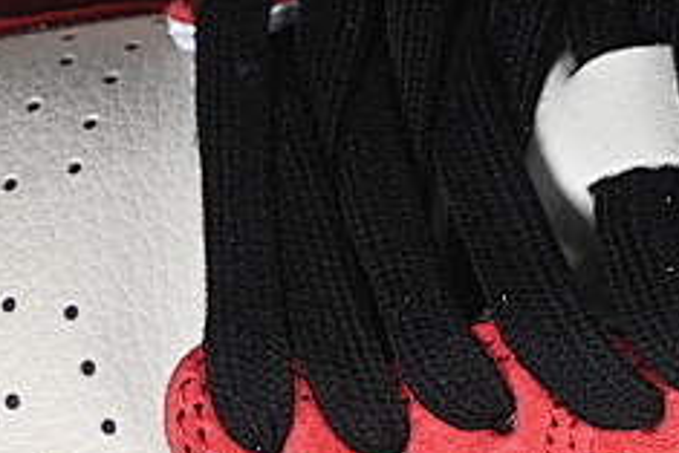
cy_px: 35
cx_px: 760
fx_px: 6492
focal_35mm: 344
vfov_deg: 4.0
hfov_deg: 6.0
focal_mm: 50
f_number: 6.3
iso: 160
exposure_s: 1/80
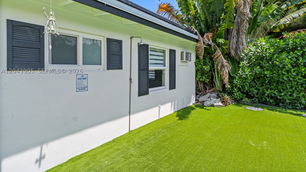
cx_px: 155
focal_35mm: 17
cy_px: 71
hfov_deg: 95.9
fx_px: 138
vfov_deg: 63.5
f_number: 5
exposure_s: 1/60
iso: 100
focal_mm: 16
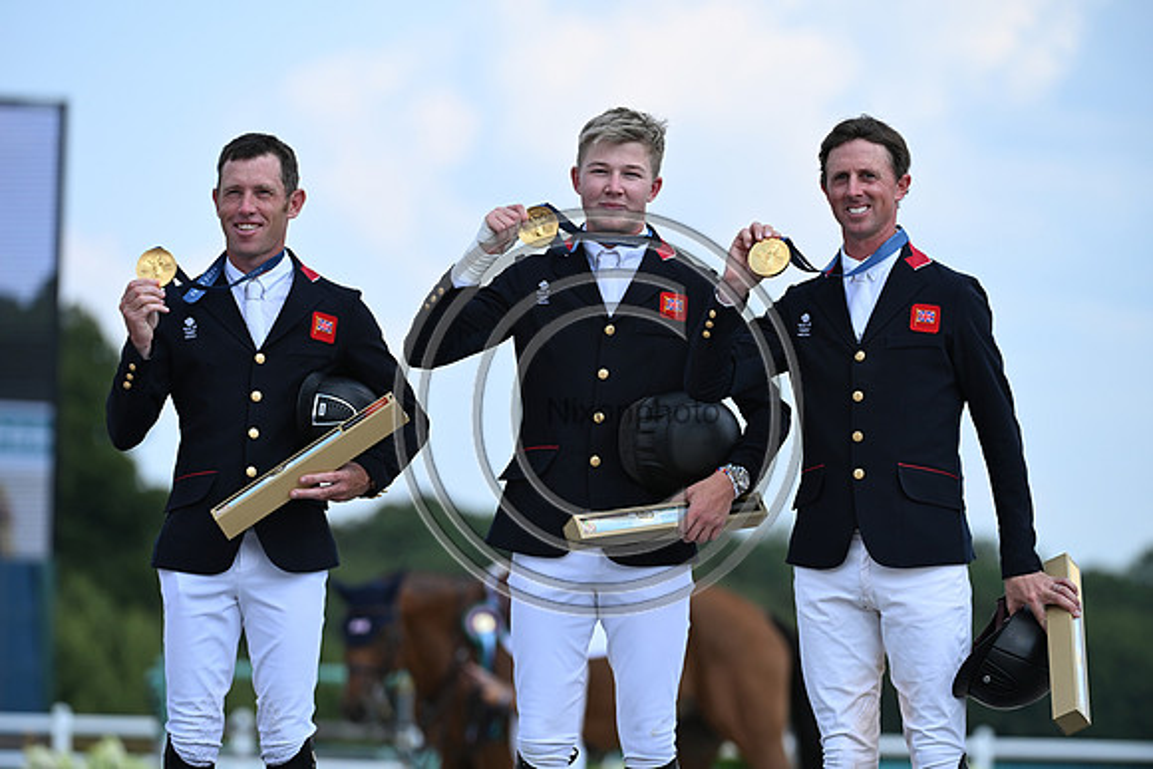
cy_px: 384
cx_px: 576
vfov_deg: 5.5
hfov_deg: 8.2
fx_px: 8008
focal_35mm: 250
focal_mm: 250
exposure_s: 1/1250
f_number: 5.6
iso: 400
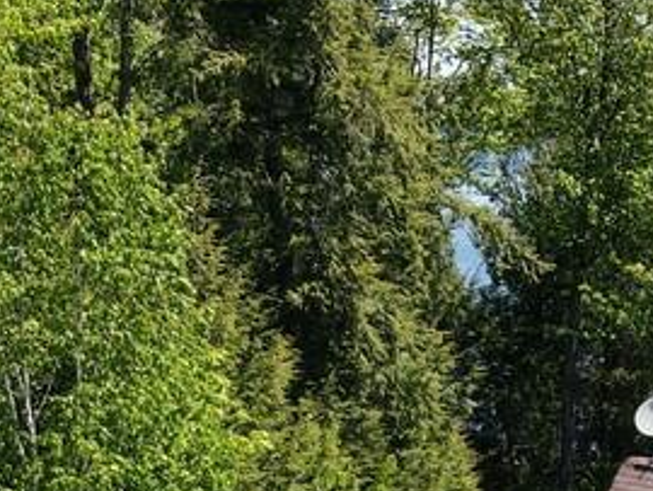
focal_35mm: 91
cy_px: 755
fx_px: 1718
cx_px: 595
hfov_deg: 21.0
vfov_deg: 15.0
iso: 110
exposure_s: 1/500
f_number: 2.8
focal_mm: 4.5
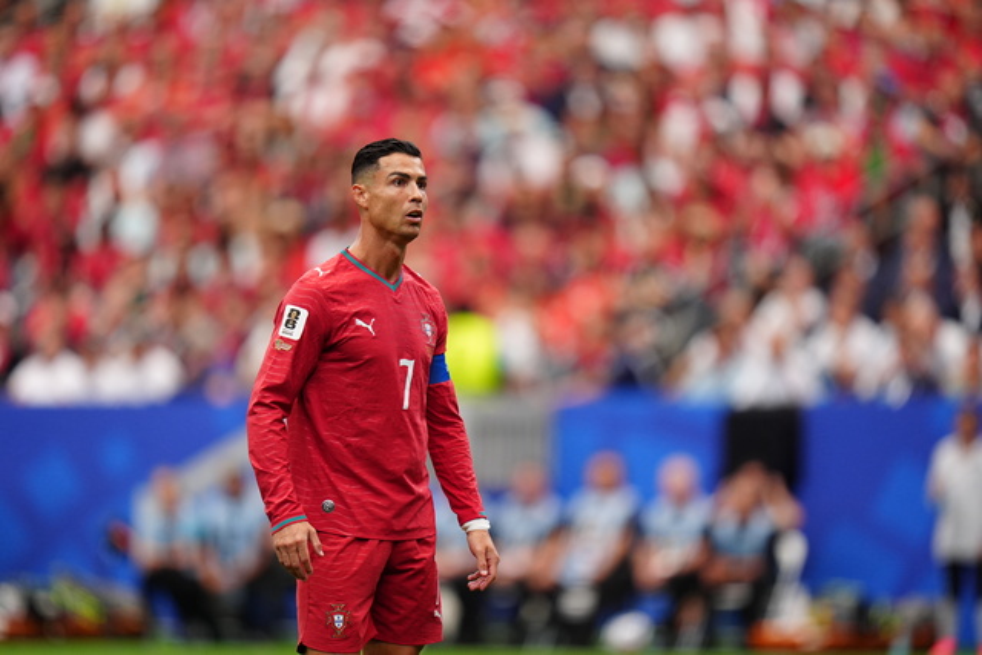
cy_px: 328
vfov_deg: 3.4
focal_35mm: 400
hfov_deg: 5.2
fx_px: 10913
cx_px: 491
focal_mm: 400
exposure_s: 1/2500
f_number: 2.8
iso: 1600
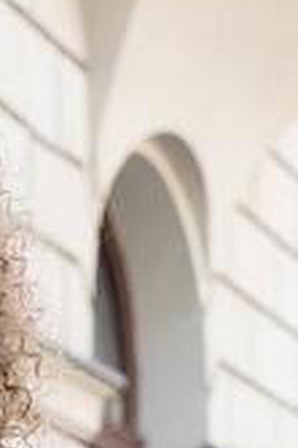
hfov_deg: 5.2
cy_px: 873
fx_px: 3235
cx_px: -172
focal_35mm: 260
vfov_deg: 7.6
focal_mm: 50
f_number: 5.6
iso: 4000
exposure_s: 1/1000
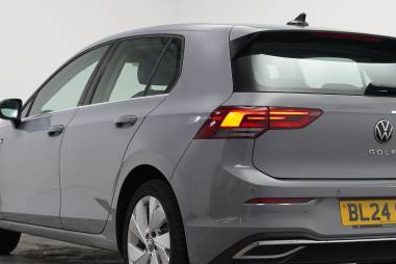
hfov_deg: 22.6
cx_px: 234
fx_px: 988
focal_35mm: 90
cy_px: 146
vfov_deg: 15.2
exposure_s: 1/160
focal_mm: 53.5
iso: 1600
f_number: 4
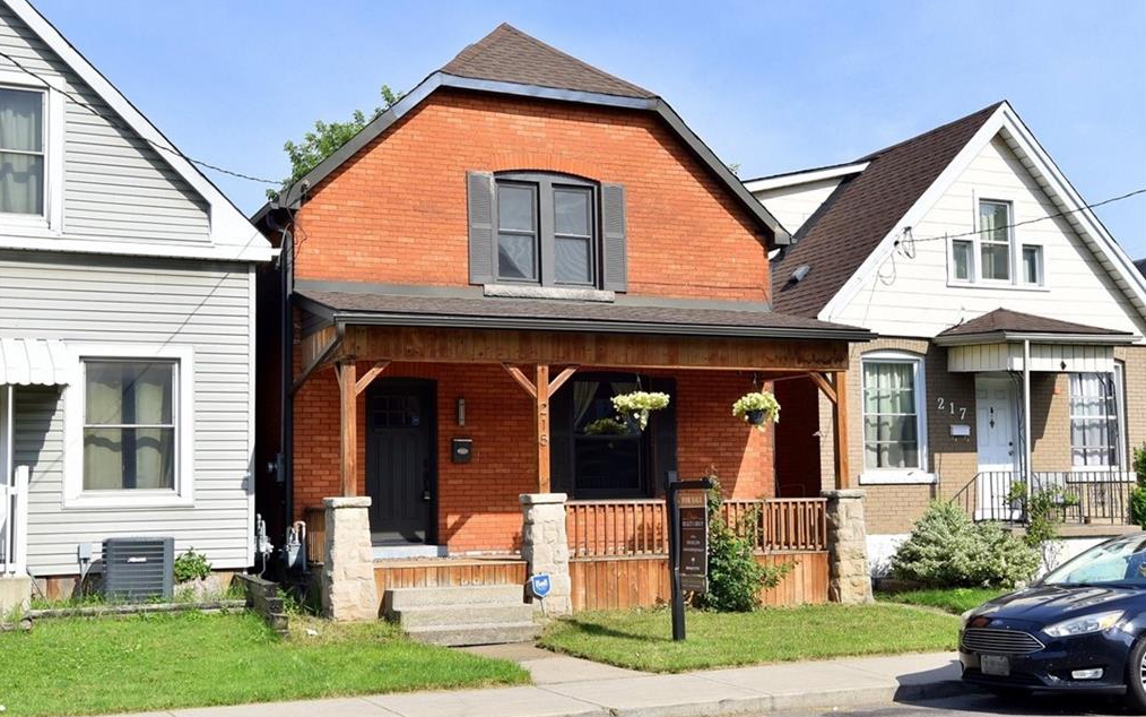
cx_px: 573
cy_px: 351
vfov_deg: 35.3
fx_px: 1124
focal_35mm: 36
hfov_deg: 54.0
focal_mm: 35
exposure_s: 1/400
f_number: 10
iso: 250
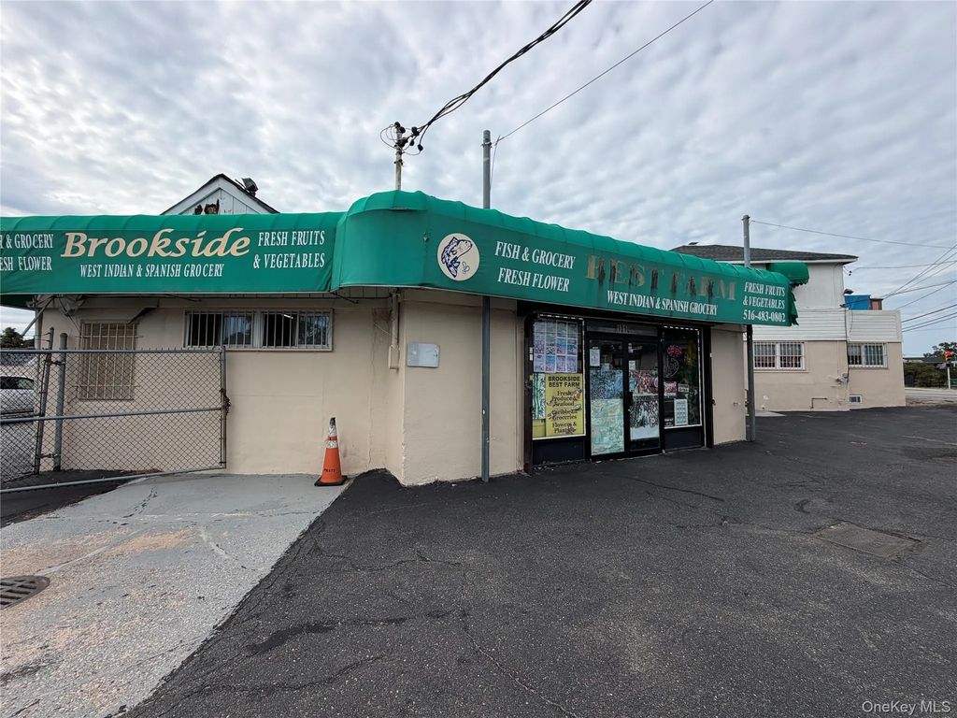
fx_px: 387
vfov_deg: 85.7
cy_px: 359
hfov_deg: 102.1
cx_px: 478
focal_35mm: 14
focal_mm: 2.22
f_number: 2.2
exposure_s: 1/914
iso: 20
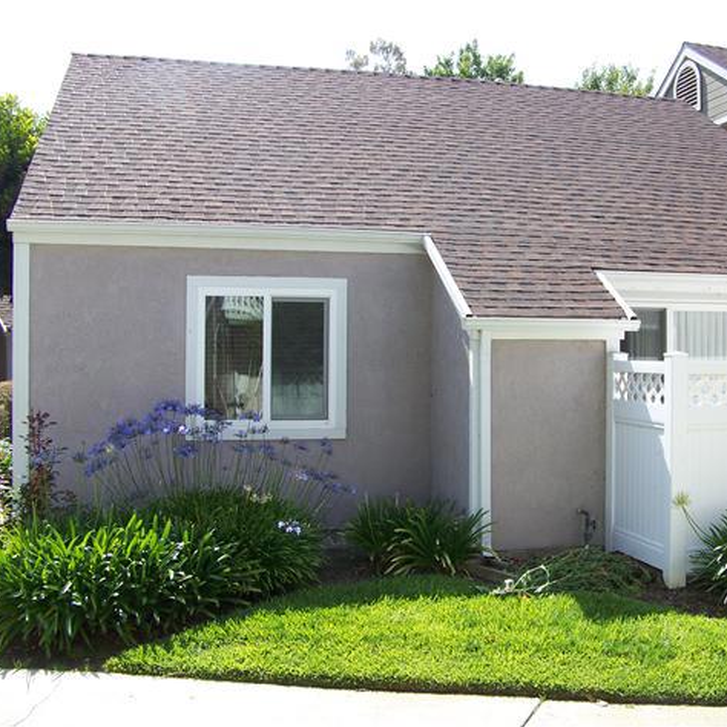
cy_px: 360
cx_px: 480
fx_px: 1022
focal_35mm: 43
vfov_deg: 39.2
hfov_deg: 38.8
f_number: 5
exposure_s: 1/160
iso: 64
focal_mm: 5.85
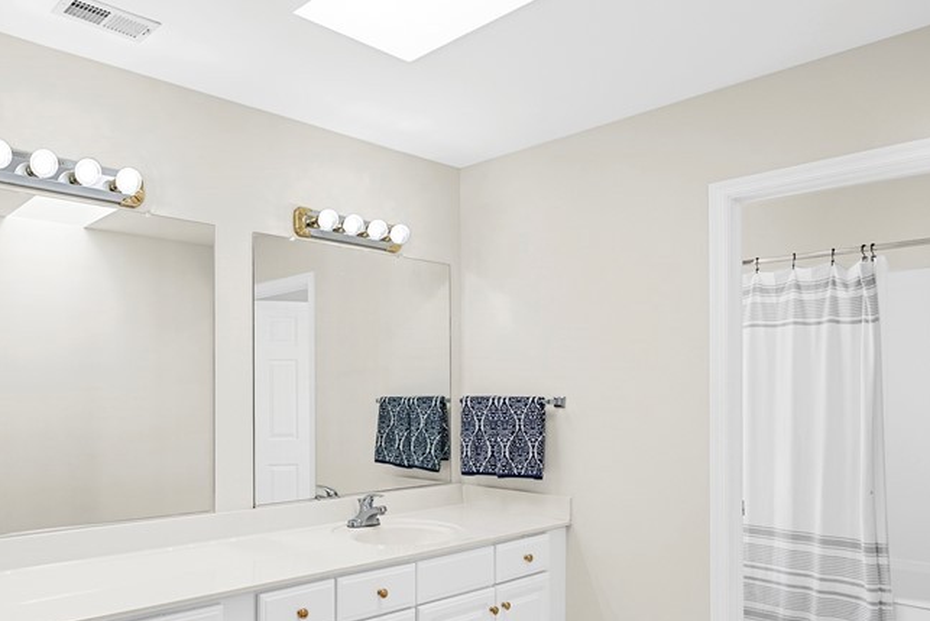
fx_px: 719
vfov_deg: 46.3
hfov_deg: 62.2
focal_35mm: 28
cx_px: 239
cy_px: 385
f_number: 4
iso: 640
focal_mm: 16.5
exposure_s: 1/25
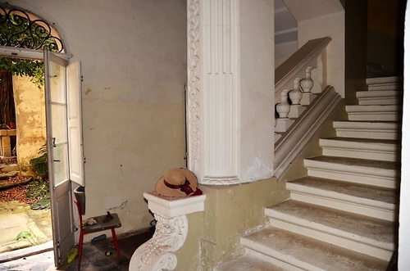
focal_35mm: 27
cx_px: 205
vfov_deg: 47.7
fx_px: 307
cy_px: 136
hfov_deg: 67.5
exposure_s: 1/60
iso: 800
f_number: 3.5
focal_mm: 18
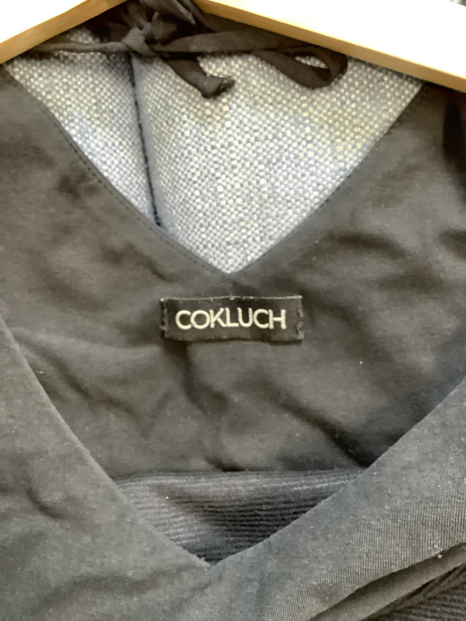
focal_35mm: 31
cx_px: 233
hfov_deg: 45.4
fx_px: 556
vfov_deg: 58.4
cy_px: 310
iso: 640
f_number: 2.4
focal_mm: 3.3
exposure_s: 1/24
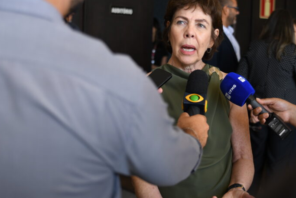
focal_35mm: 66
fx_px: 543
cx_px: 189
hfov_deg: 30.4
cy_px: 56
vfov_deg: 20.5
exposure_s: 1/250
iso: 250
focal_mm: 44
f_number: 2.8
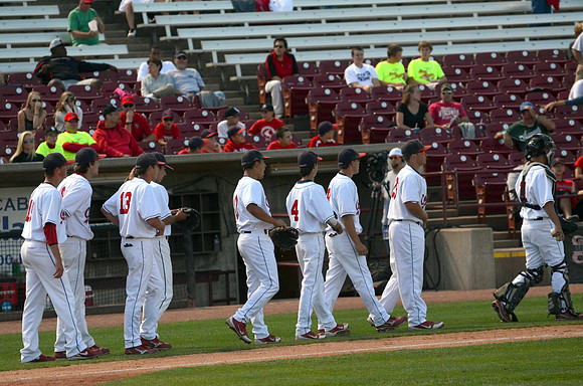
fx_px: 4484
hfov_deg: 7.4
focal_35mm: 278
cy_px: 193
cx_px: 292
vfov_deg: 4.9
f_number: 5
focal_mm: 185
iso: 1250
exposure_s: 1/8000
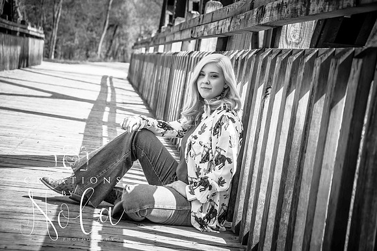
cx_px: 188
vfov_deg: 16.1
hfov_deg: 23.9
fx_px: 890
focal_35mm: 85
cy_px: 126
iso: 640
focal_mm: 85
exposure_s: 1/800
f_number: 6.3
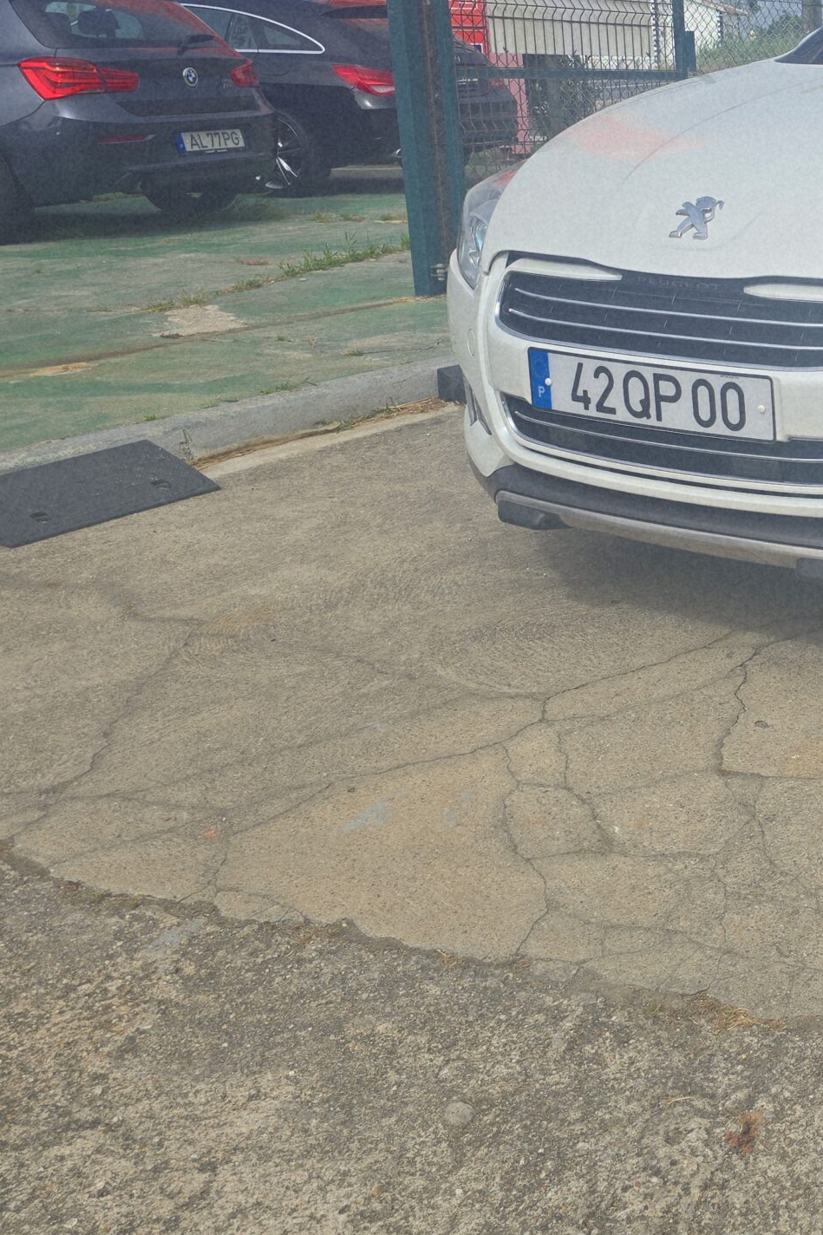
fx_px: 1475
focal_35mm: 43
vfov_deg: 45.0
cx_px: 1058
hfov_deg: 26.6
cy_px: 442
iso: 12
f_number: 1.7
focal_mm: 6.3
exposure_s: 1/1093
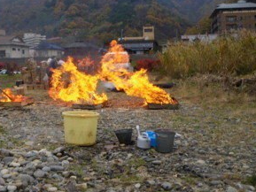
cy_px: 58
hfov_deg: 35.6
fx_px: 392
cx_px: 76
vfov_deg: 27.3
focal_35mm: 53
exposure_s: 1/100
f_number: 3.8
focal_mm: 6.1
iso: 50
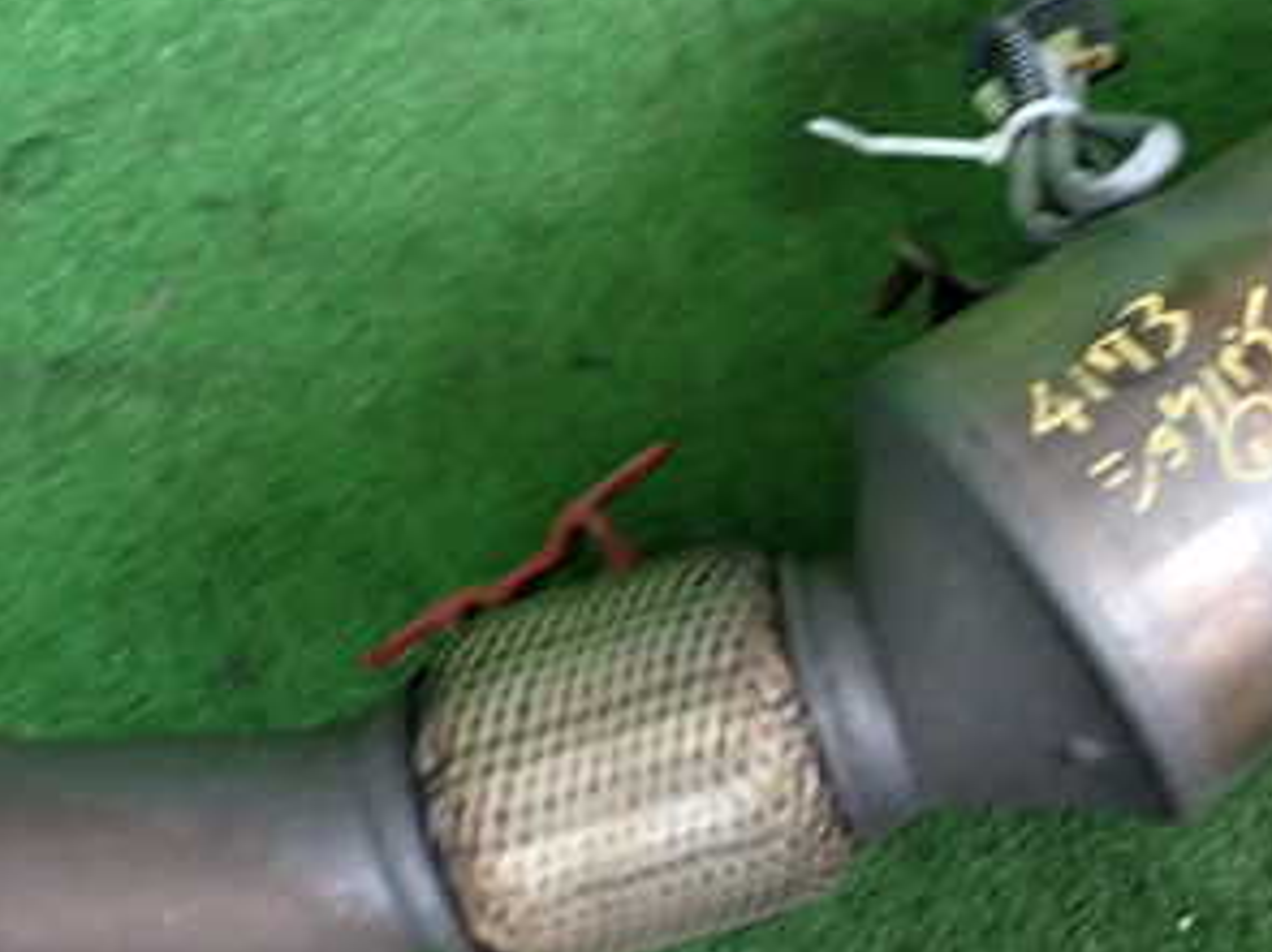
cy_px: 314
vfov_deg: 23.9
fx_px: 2241
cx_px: 940
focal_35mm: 61
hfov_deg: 31.2
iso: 320
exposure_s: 1/30
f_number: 2.3
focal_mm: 5.4
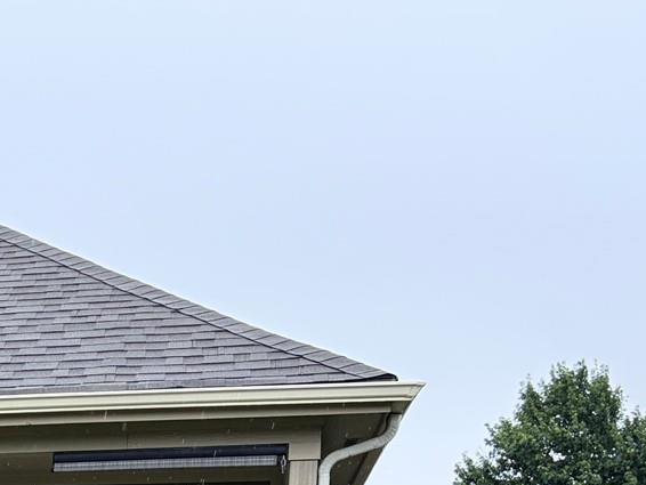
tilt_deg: -6.3
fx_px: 1755
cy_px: 849
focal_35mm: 94
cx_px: -310
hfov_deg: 18.6
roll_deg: -1.3
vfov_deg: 14.1
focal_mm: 5.96
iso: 50
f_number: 1.6
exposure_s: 1/581
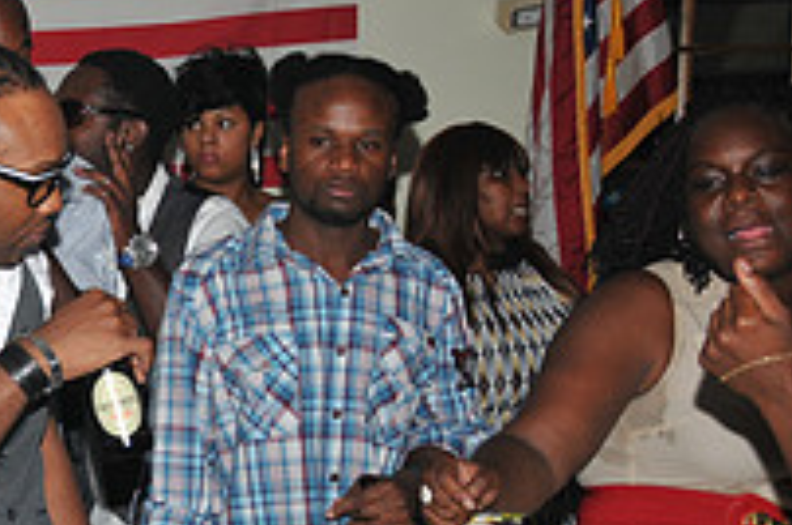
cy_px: 390
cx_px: -235
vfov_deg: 15.8
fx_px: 1889
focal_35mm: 86
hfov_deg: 21.4
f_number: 5
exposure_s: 1/250
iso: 320
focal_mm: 20
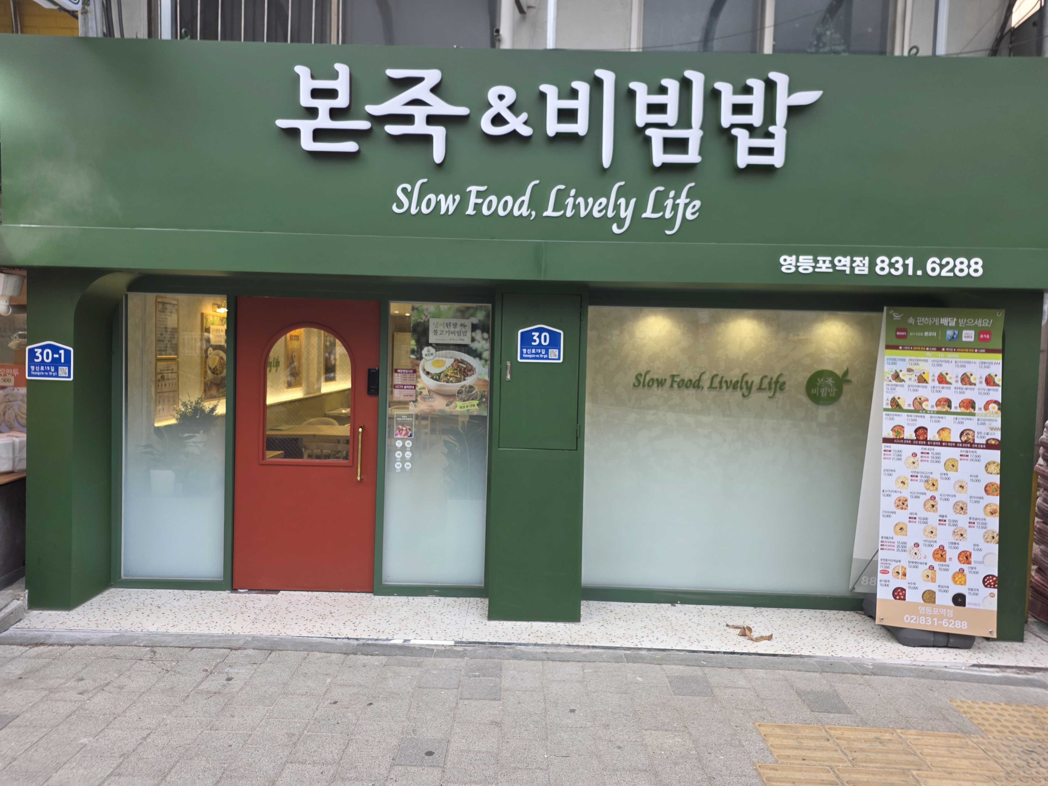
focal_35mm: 23
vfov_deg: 58.9
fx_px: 696
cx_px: 524
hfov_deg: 73.9
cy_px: 393
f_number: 1.7
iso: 40
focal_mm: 6.3
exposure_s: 1/120
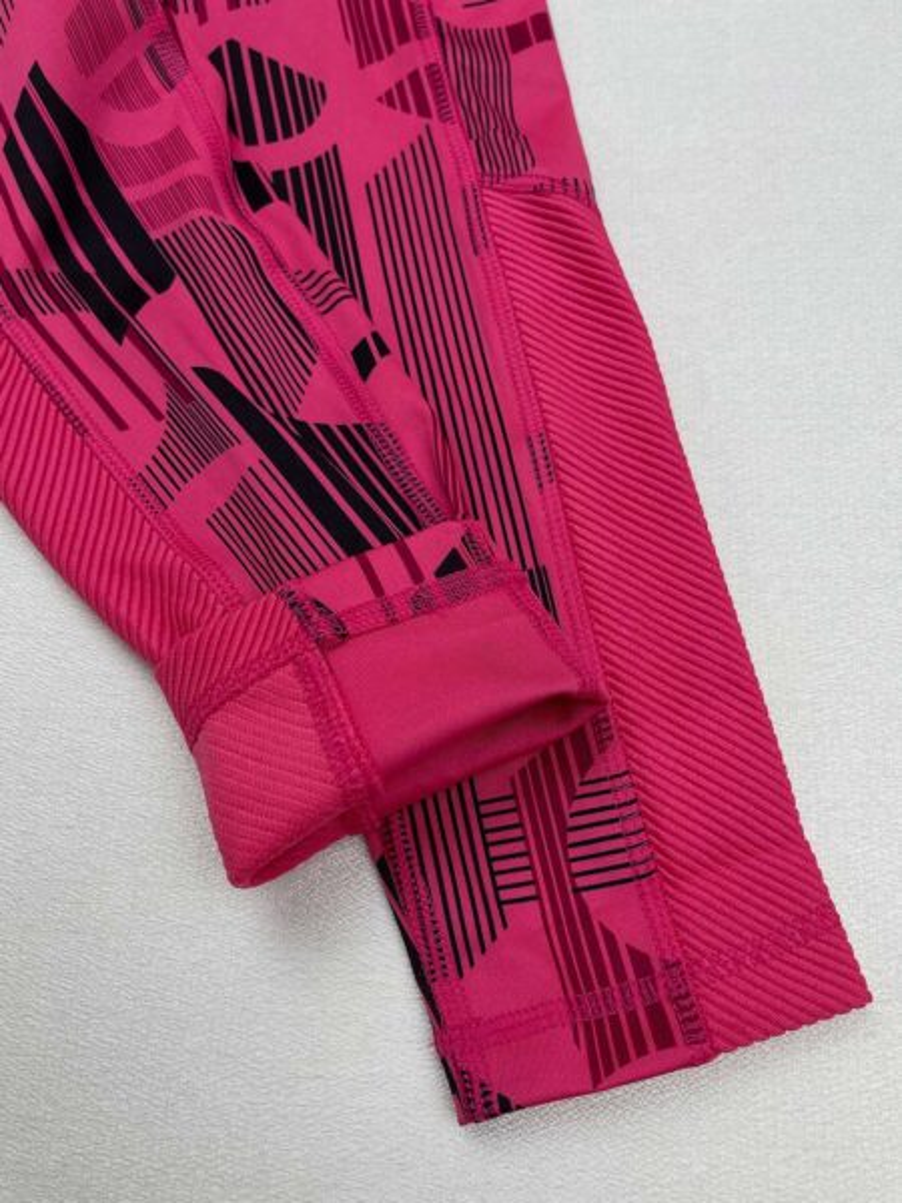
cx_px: 451
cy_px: 602
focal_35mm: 25
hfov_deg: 54.9
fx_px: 869
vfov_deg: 69.4
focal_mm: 5.1
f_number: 1.6
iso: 32
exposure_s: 1/141
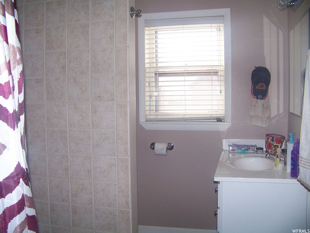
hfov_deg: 51.4
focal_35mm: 36
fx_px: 322
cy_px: 116
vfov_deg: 39.7
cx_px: 155
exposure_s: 1/125
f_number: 2.8
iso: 64
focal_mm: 5.85
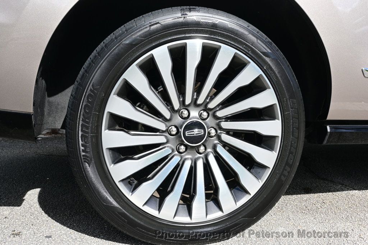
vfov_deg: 38.3
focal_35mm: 34
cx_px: 184
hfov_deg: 55.1
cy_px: 122
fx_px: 353
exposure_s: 1/200
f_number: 7.1
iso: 100
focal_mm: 23
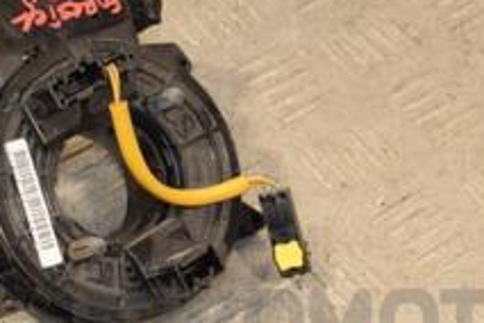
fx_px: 1707
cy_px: 20
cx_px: 30
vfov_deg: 10.7
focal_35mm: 127
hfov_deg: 15.9
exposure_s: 1/200
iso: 800
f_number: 6.3
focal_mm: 30
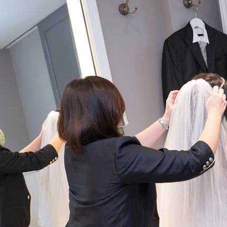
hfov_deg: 27.9
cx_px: 160
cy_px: 123
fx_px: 453
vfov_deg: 28.1
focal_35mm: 61
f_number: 5.6
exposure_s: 1/60
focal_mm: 39
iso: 800
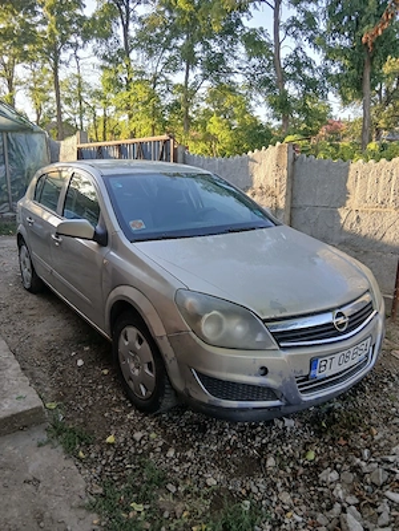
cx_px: 200
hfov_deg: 53.1
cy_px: 266
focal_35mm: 26
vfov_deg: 67.3
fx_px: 400
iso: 40
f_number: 1.8
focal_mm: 3.98
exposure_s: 1/100
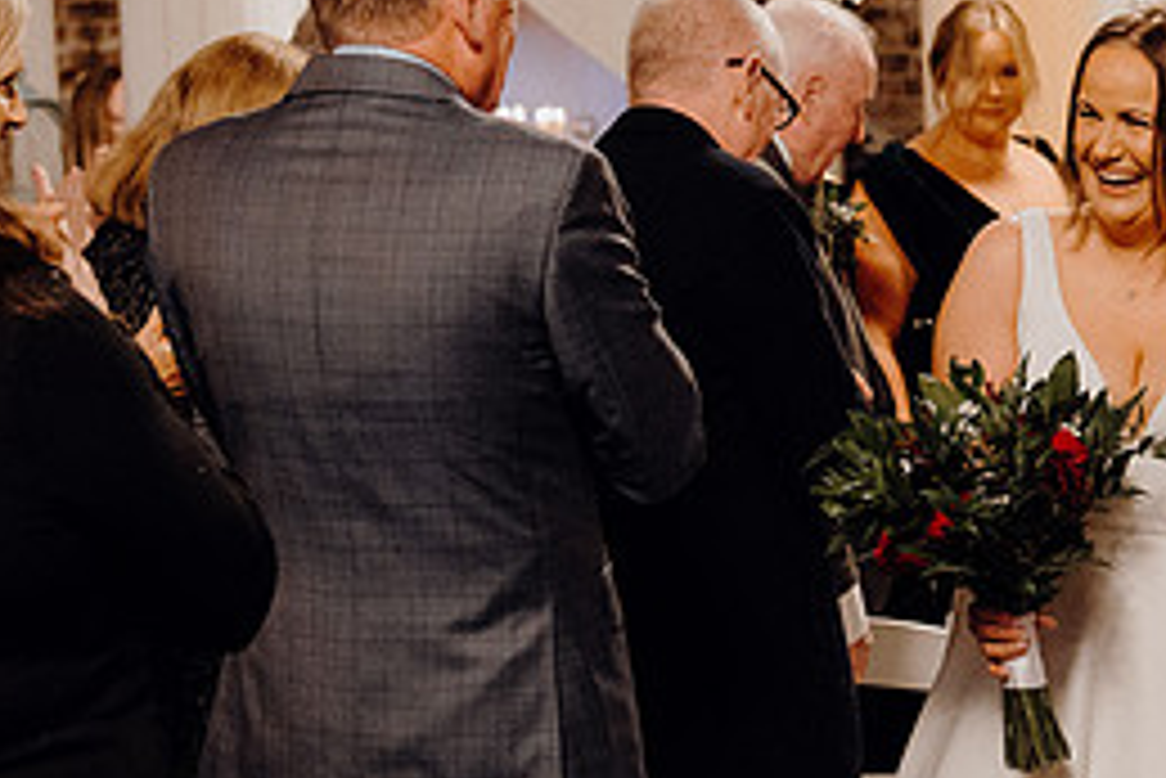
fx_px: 3629
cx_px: 1288
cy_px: 474
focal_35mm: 112
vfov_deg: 12.2
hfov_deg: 17.6
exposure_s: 1/160
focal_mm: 50
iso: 4000
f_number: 3.5
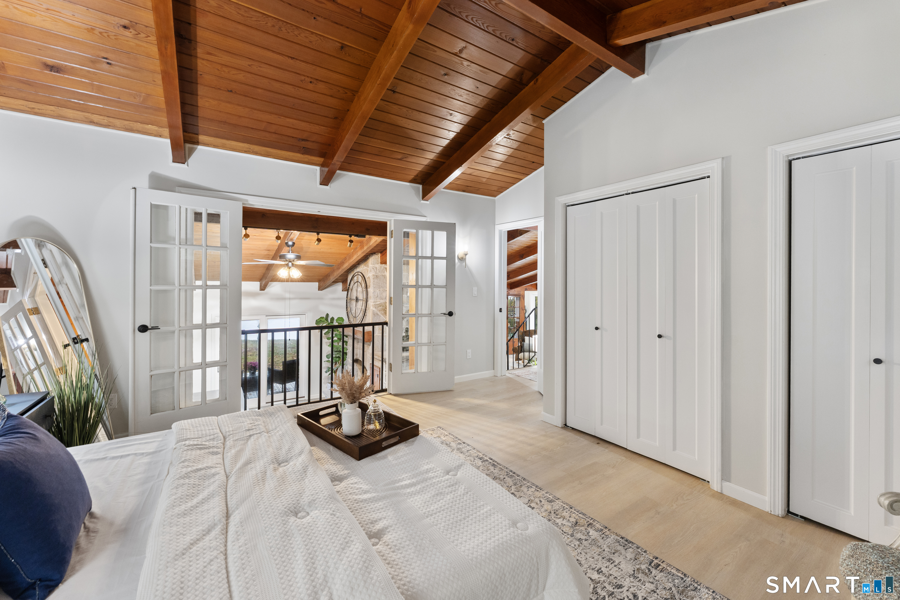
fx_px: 350
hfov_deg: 104.3
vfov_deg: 81.2
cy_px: 300
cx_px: 450
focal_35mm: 14
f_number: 8
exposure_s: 1/2
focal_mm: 14
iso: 800
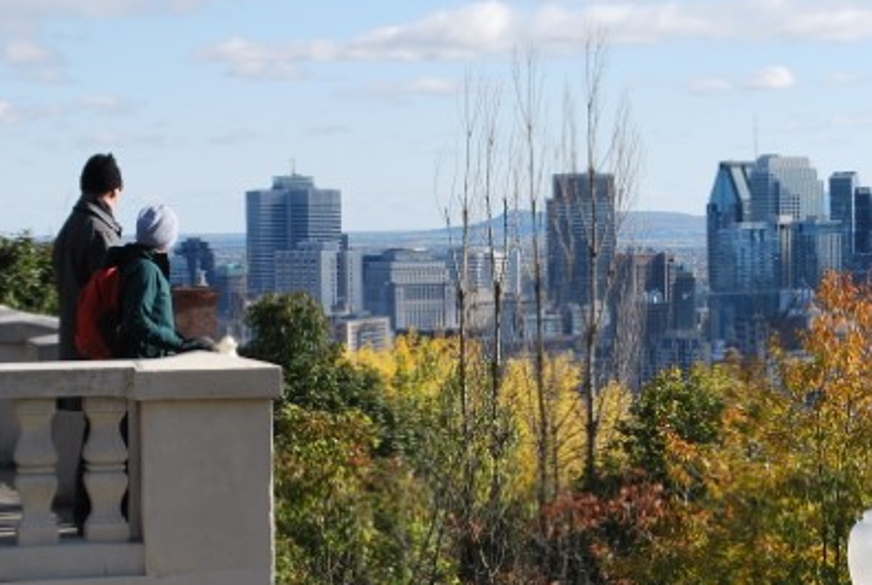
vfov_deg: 10.6
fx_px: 3156
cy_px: 264
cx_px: 772
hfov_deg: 15.6
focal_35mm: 130
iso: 160
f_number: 10
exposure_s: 1/250
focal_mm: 48
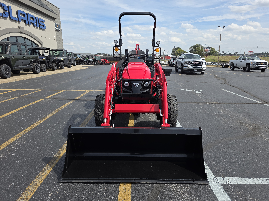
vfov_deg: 58.9
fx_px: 179
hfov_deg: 73.9
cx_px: 134
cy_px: 100
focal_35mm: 23
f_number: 1.7
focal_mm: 6.3
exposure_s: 1/4539
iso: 80
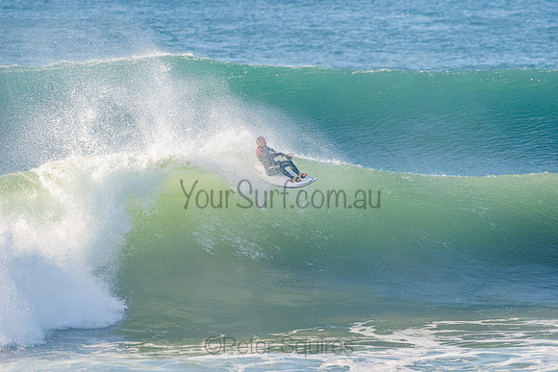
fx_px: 7751
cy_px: 186
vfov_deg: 2.8
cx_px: 279
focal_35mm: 500
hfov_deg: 4.1
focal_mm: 500
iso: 280
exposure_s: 1/1600
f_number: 5.6
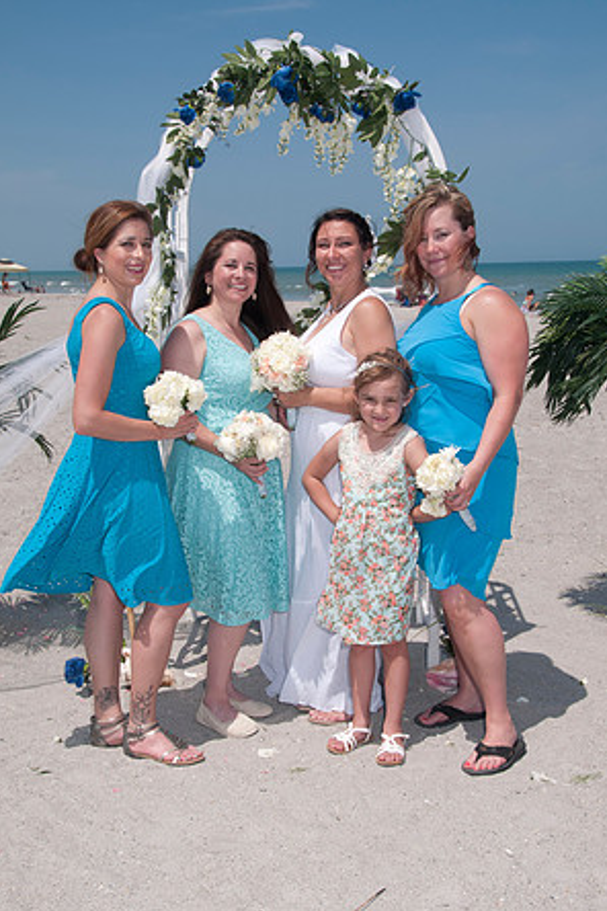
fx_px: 1113
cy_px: 458
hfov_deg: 30.5
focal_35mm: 44
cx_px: 305
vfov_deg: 44.5
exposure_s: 1/250
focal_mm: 29
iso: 100
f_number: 13
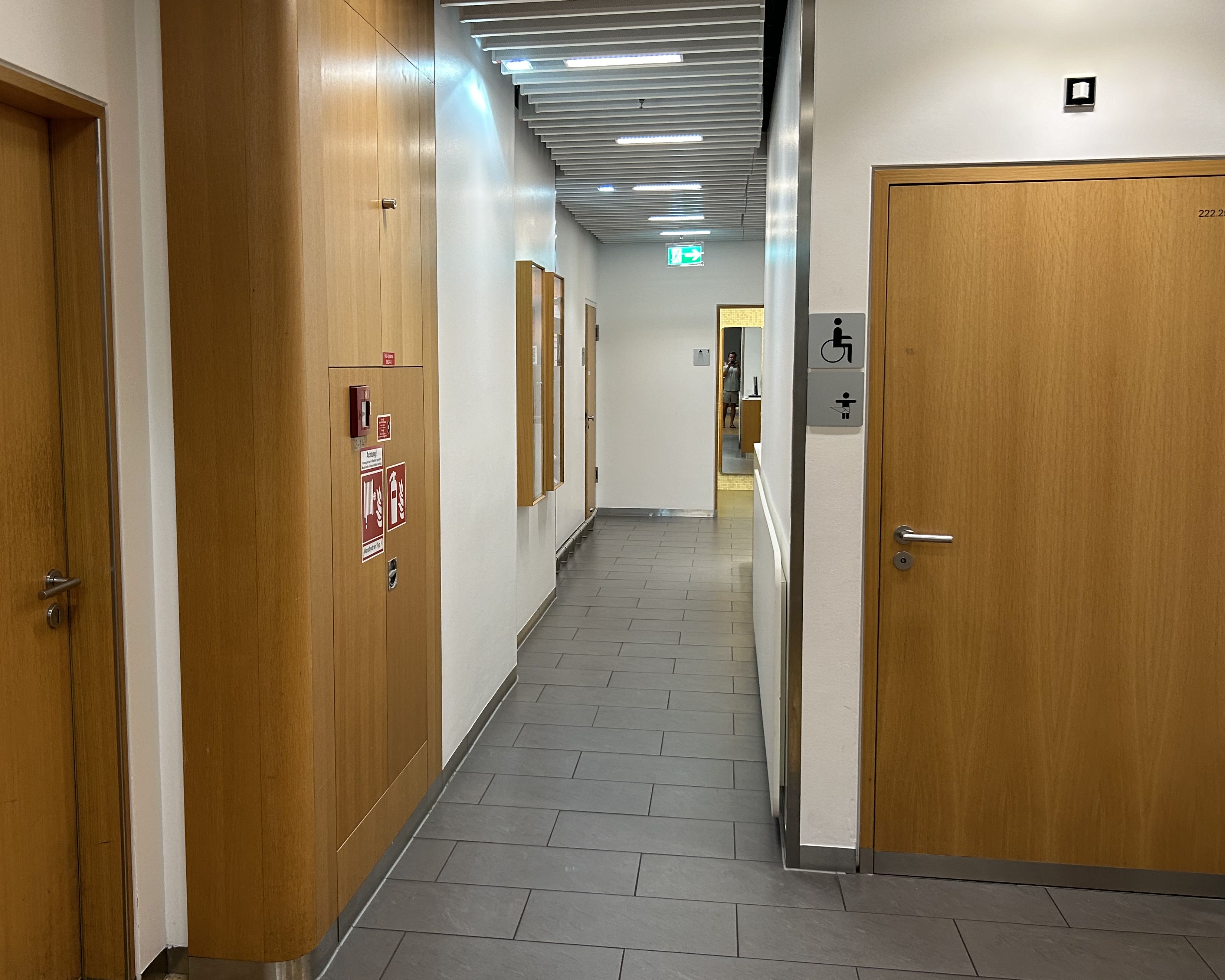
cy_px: 467
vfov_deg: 47.1
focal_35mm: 31
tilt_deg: -6.0
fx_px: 1124
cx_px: 555
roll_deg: +0.4
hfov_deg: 57.1
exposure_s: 1/50
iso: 160
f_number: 1.5
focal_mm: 5.7
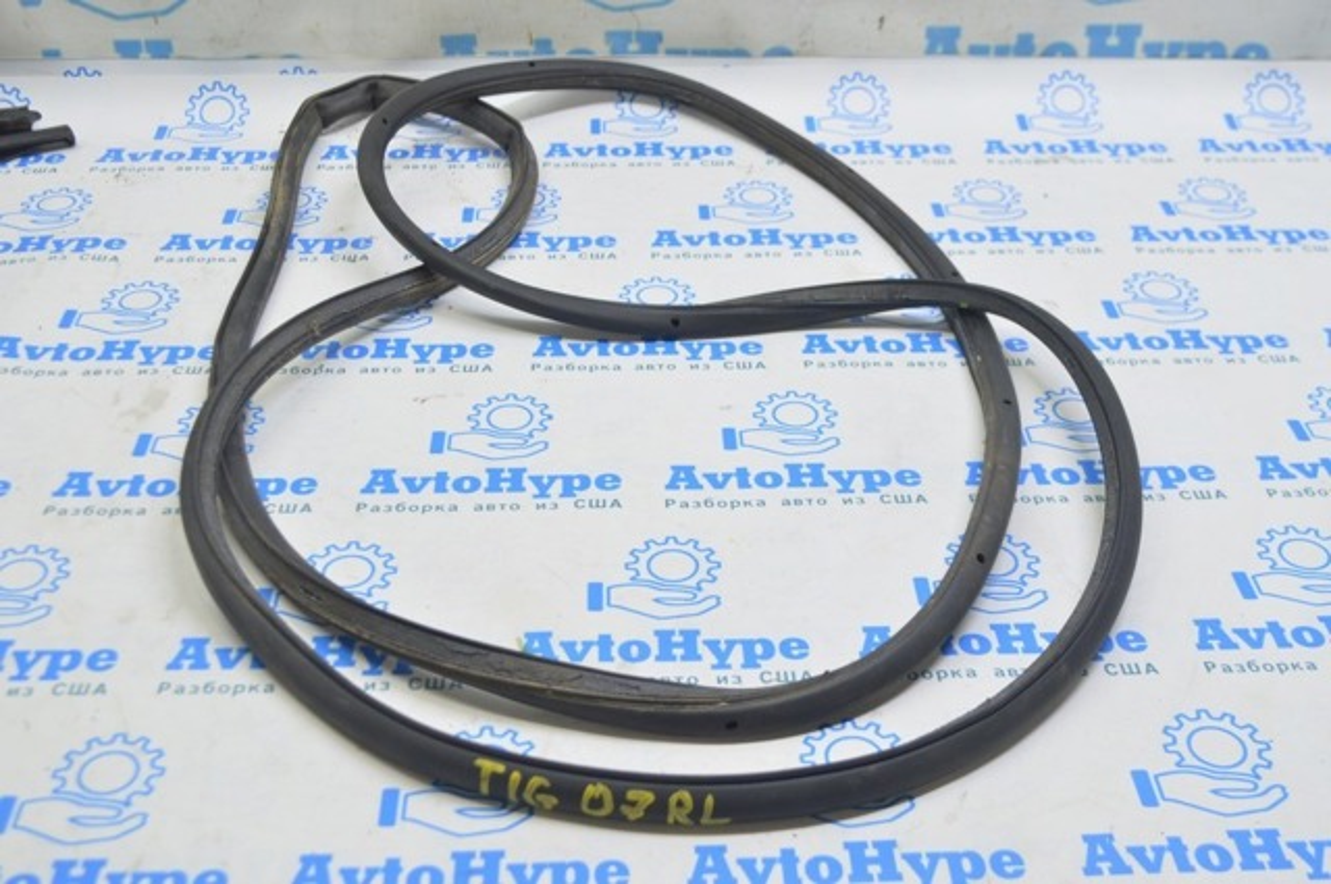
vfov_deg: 28.9
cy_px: 442
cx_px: 666
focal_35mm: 46
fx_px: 1717
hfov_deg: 42.4
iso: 400
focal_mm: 31
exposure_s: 1/20
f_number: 5.6
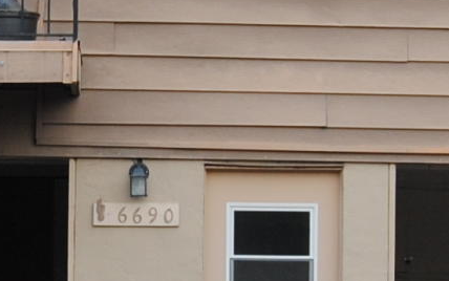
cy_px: 191
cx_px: 66
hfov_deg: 10.8
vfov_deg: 6.8
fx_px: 2363
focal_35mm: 193
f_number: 5
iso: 200
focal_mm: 18
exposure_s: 1/100
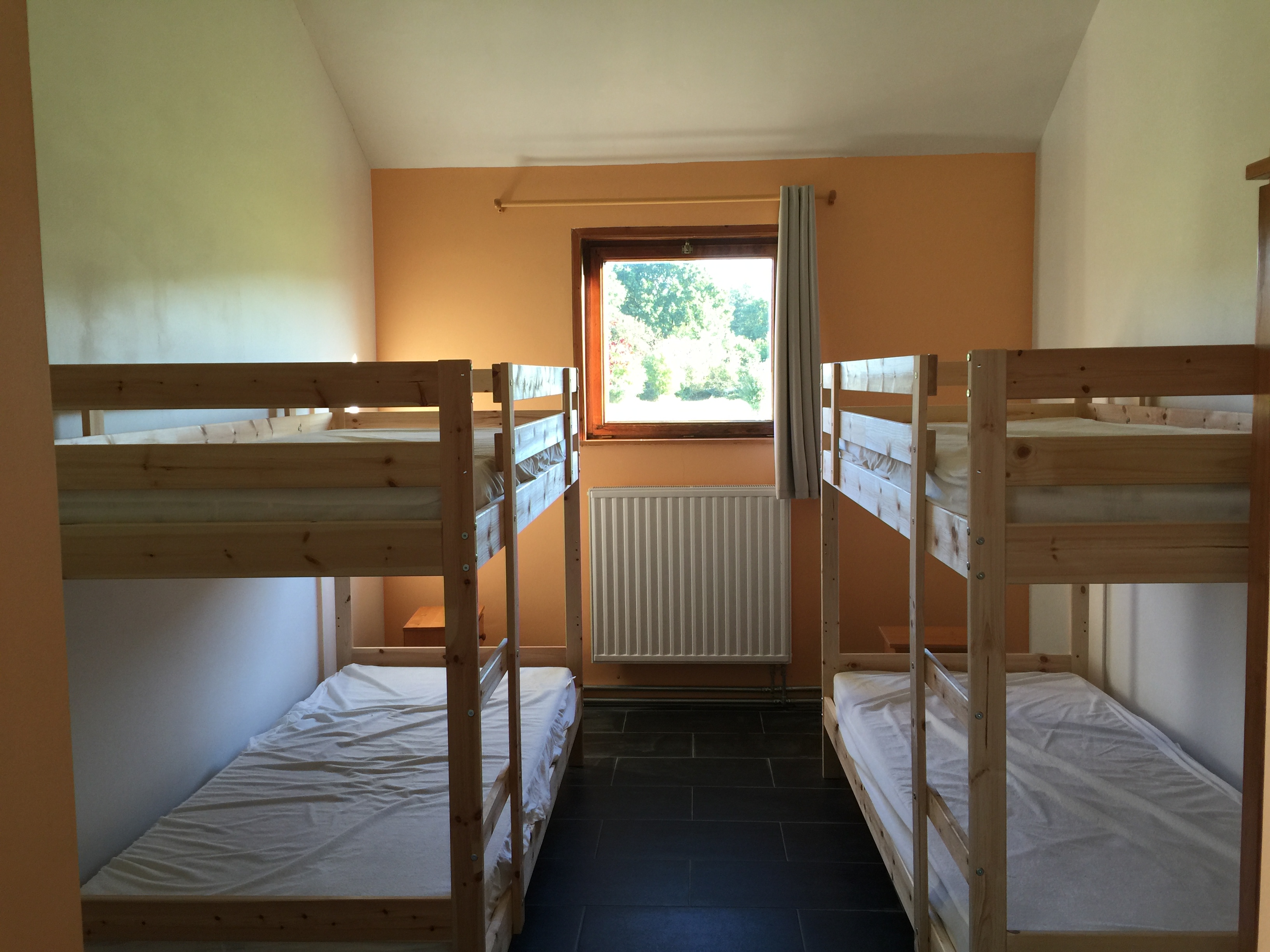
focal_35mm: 29
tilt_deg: -5.0
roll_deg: +0.0
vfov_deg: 48.2
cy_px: 476
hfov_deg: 61.7
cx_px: 635
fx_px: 1064
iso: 32
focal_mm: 4.15
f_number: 2.2
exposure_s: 1/33
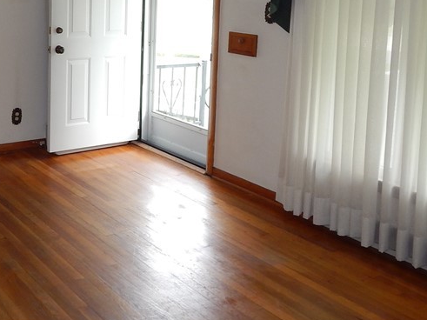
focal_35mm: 48
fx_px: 592
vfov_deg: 29.0
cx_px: 29
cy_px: 32
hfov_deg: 36.7
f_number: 3
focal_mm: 4
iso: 140
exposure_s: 1/30
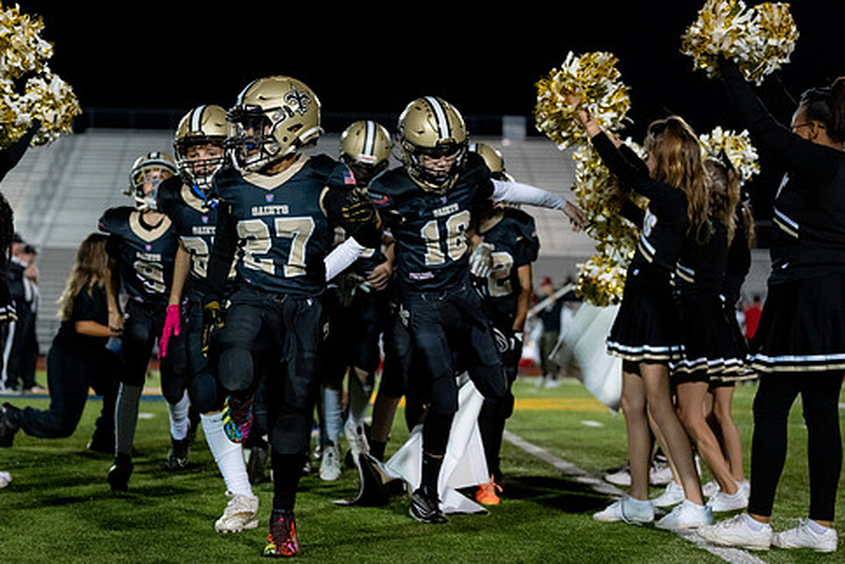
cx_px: 339
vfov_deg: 16.3
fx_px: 1972
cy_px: 243
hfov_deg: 24.2
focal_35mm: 84
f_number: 2.8
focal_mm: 70
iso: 6400
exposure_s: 1/1250
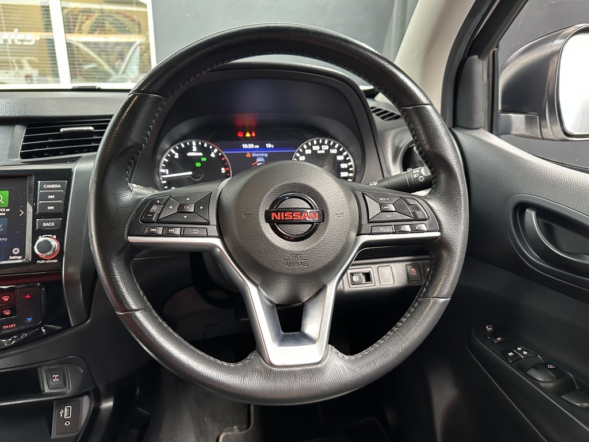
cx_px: 294
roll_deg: -2.0
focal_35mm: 24
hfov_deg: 71.6
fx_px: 408
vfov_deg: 56.8
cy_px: 221
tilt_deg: -18.7
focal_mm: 6.86
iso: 500
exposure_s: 1/56
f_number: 1.78
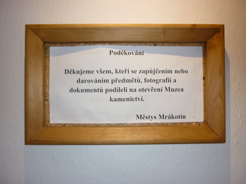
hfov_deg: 55.4
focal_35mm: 33
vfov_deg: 42.9
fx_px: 235
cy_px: 92
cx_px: 123
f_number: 2.8
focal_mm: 5.5
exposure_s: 1/30
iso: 100
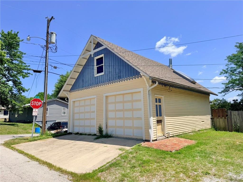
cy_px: 91
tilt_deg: +8.9
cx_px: 122
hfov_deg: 71.6
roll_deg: +2.0
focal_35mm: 24
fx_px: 168
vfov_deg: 56.8
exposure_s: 1/5319
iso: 80
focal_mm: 6.76
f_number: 1.78
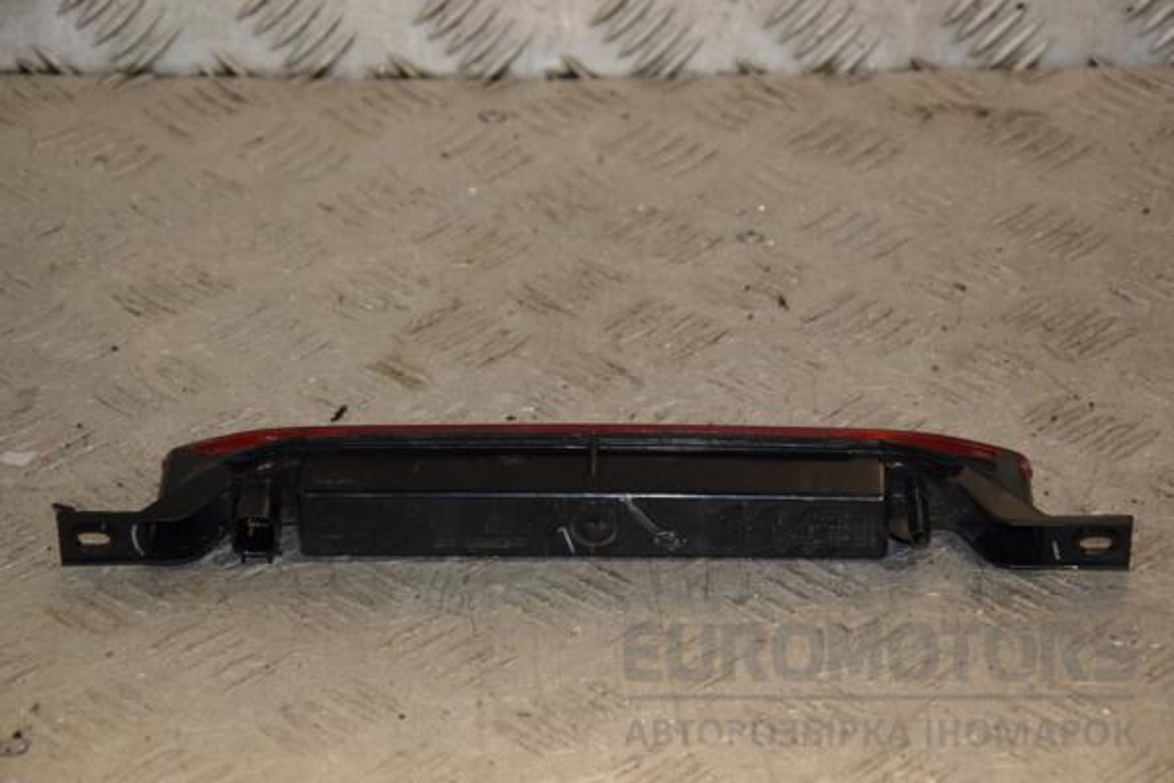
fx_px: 4402
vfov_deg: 10.2
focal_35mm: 135
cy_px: 392
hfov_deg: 15.2
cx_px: 587
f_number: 7.1
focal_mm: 90
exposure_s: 1/200
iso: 800
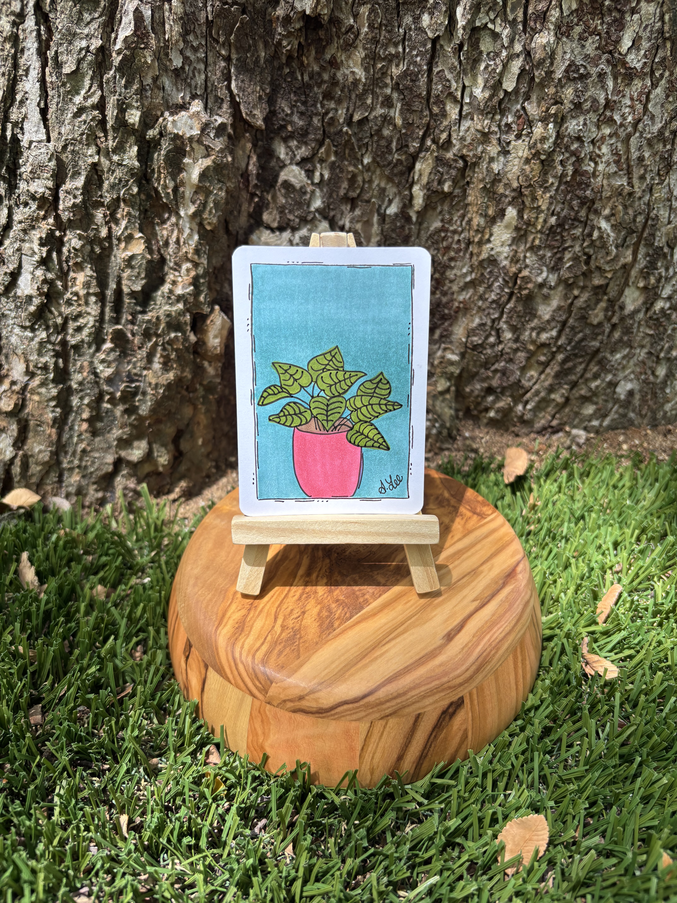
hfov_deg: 53.1
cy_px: 452
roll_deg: -2.1
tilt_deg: -33.0
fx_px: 678
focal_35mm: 26
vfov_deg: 67.3
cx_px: 338
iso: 50
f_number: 1.6
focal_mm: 5.96
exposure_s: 1/397
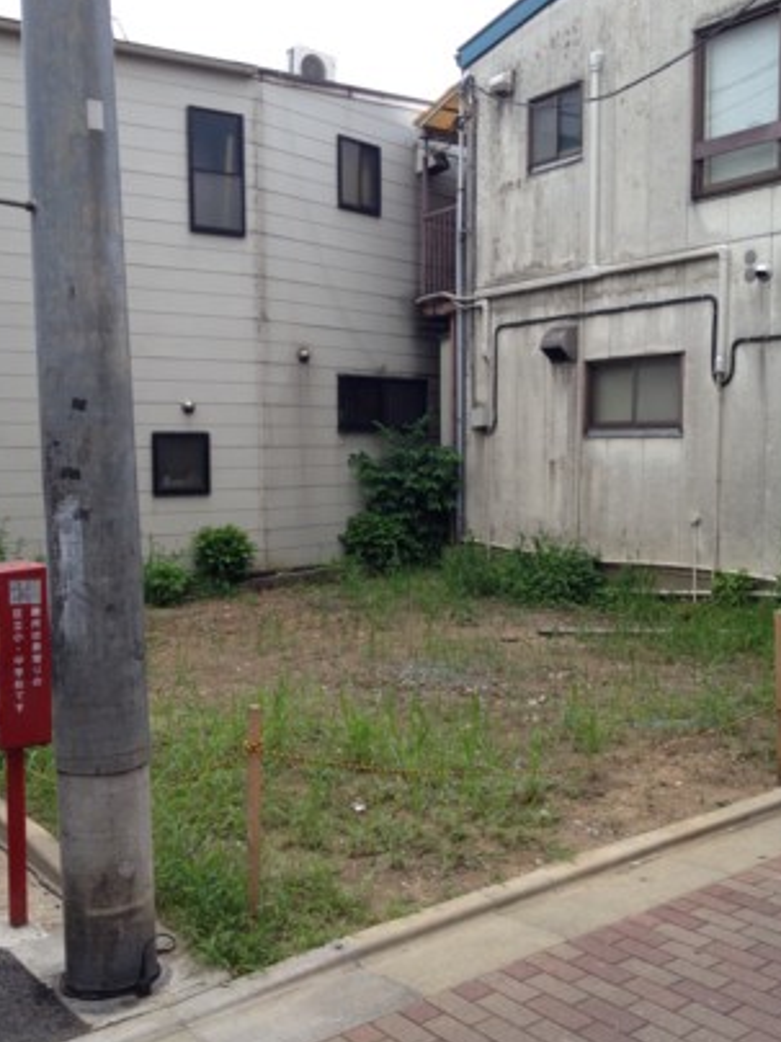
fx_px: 1173
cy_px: 524
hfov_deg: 36.8
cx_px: 363
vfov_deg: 47.9
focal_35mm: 39
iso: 80
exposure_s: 1/120
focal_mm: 4.28
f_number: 2.4
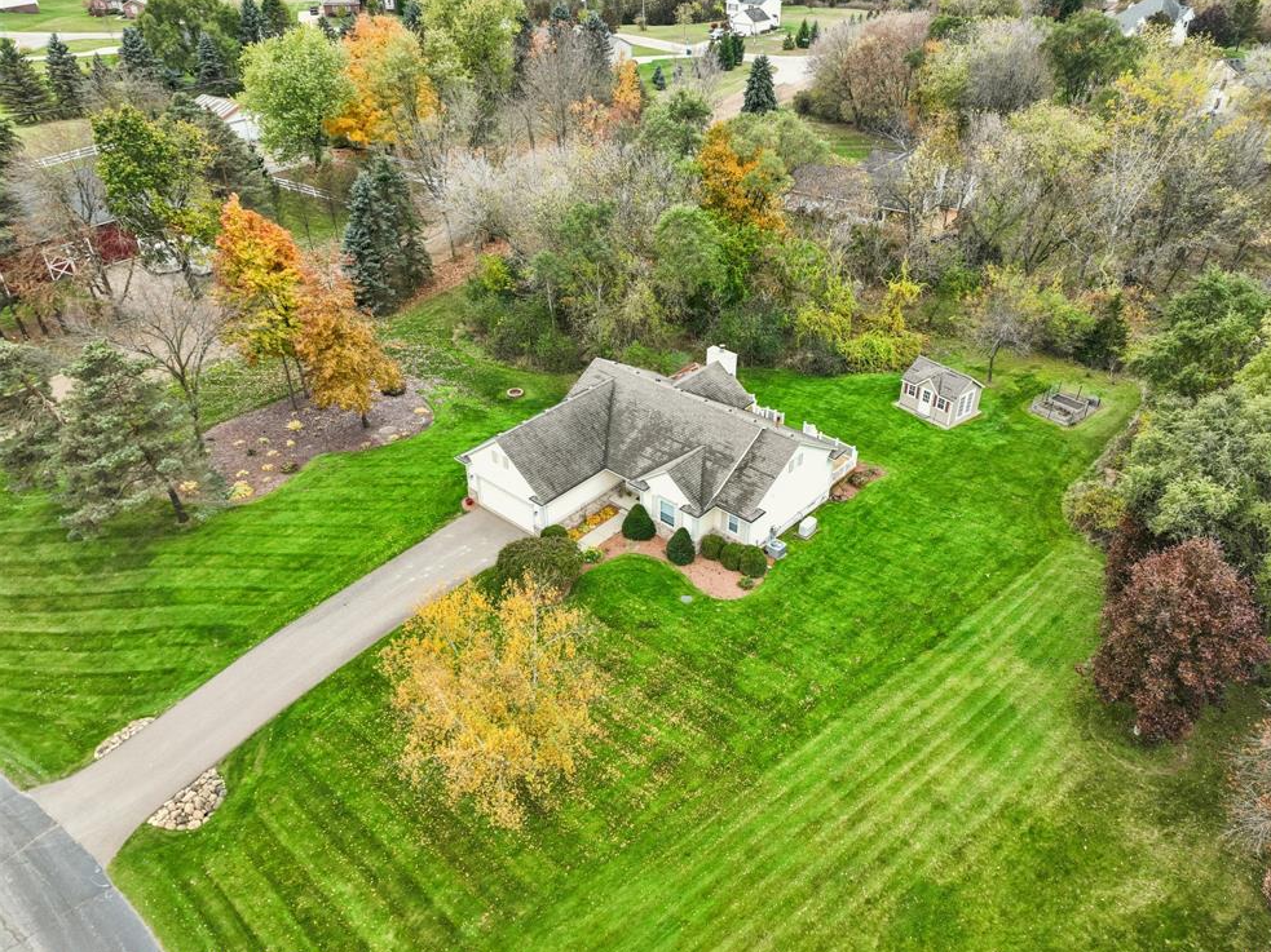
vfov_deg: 54.9
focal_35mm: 25
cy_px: 492
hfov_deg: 69.4
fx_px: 918
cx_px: 661
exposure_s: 1/160
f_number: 2.8
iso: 100
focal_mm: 12.3
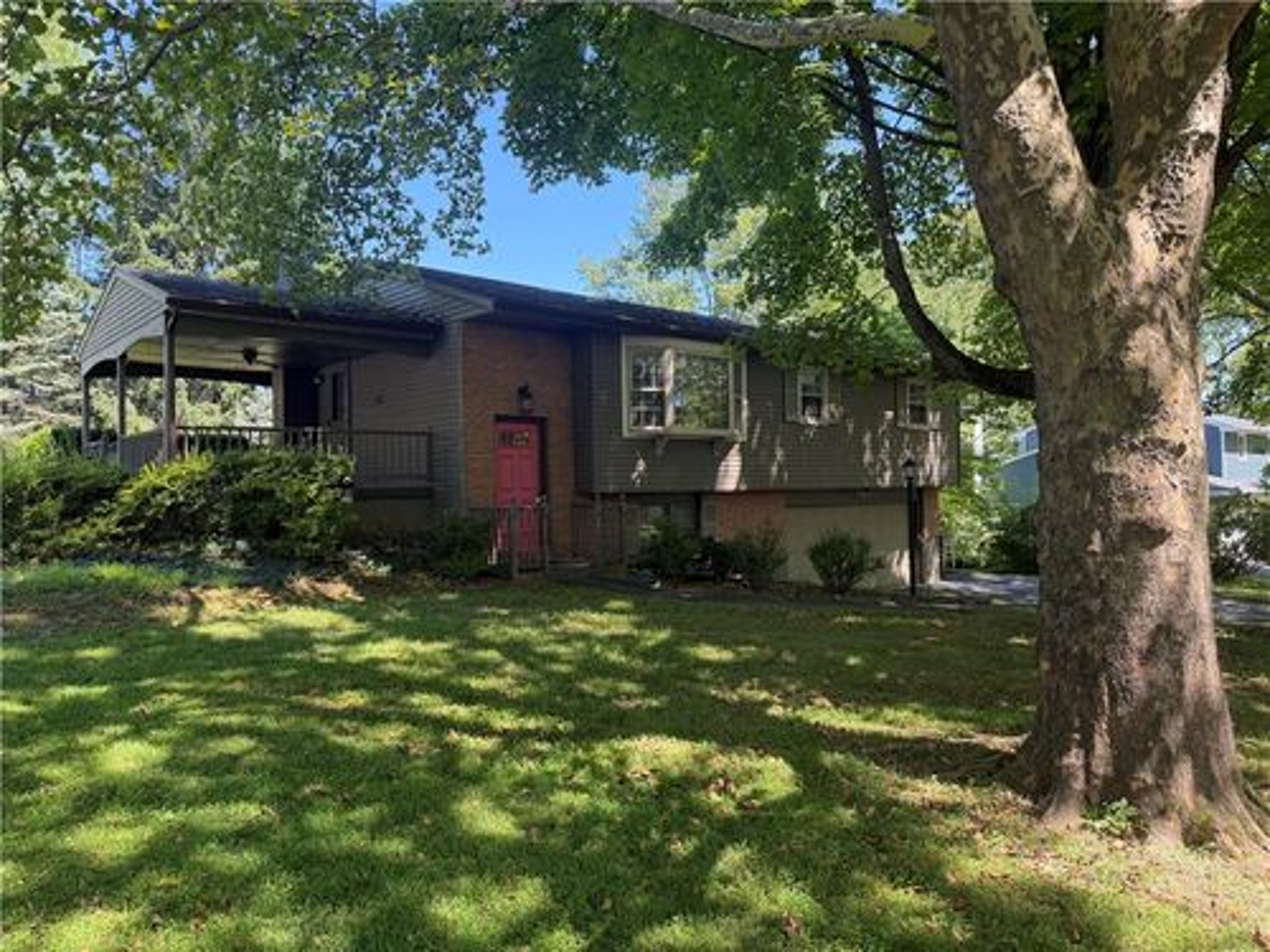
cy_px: 476
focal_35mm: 24
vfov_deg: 56.8
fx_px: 881
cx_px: 635
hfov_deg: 71.6
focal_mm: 6.76
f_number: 1.78
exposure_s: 1/353
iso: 100
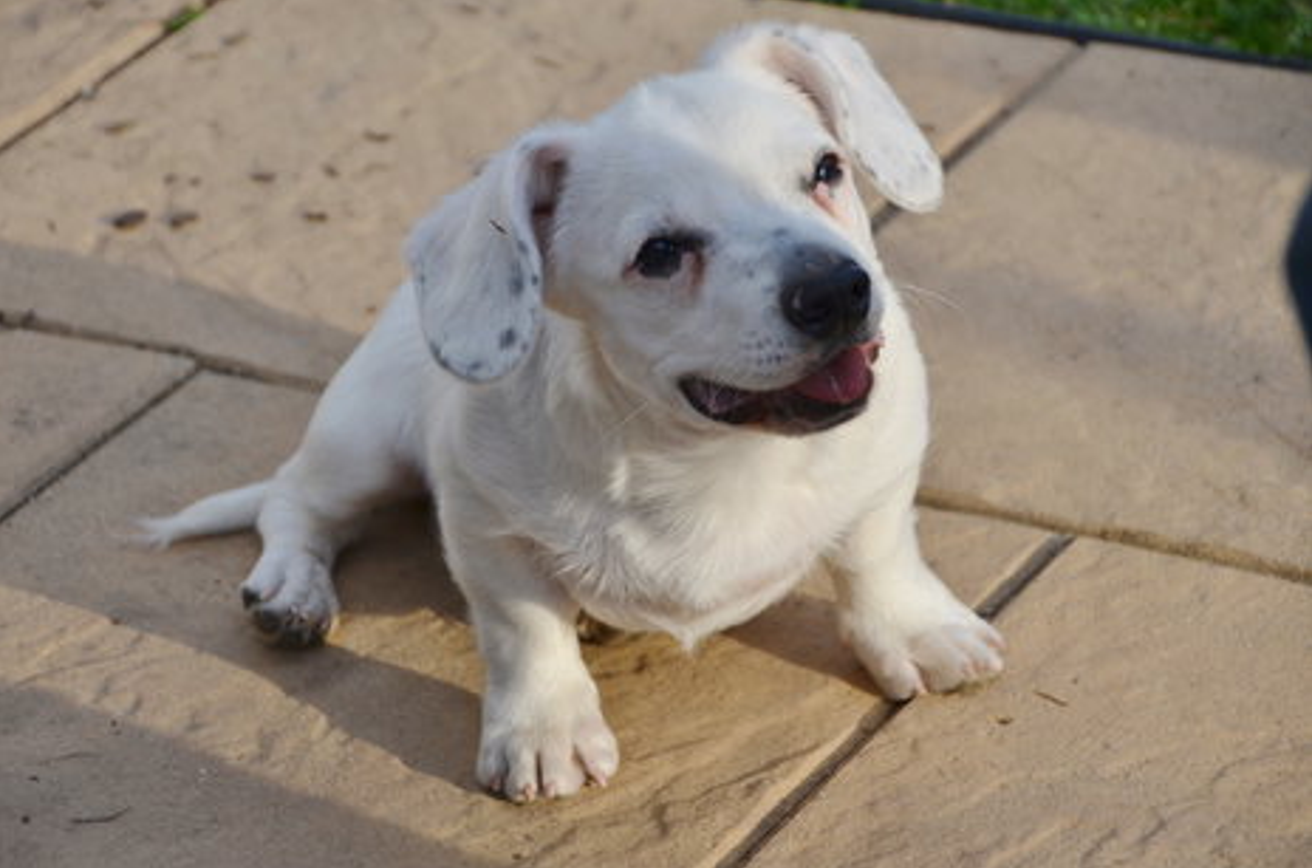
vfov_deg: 7.0
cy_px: 414
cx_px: 608
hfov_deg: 10.6
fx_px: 7053
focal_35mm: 194
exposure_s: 1/640
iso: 200
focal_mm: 120
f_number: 6
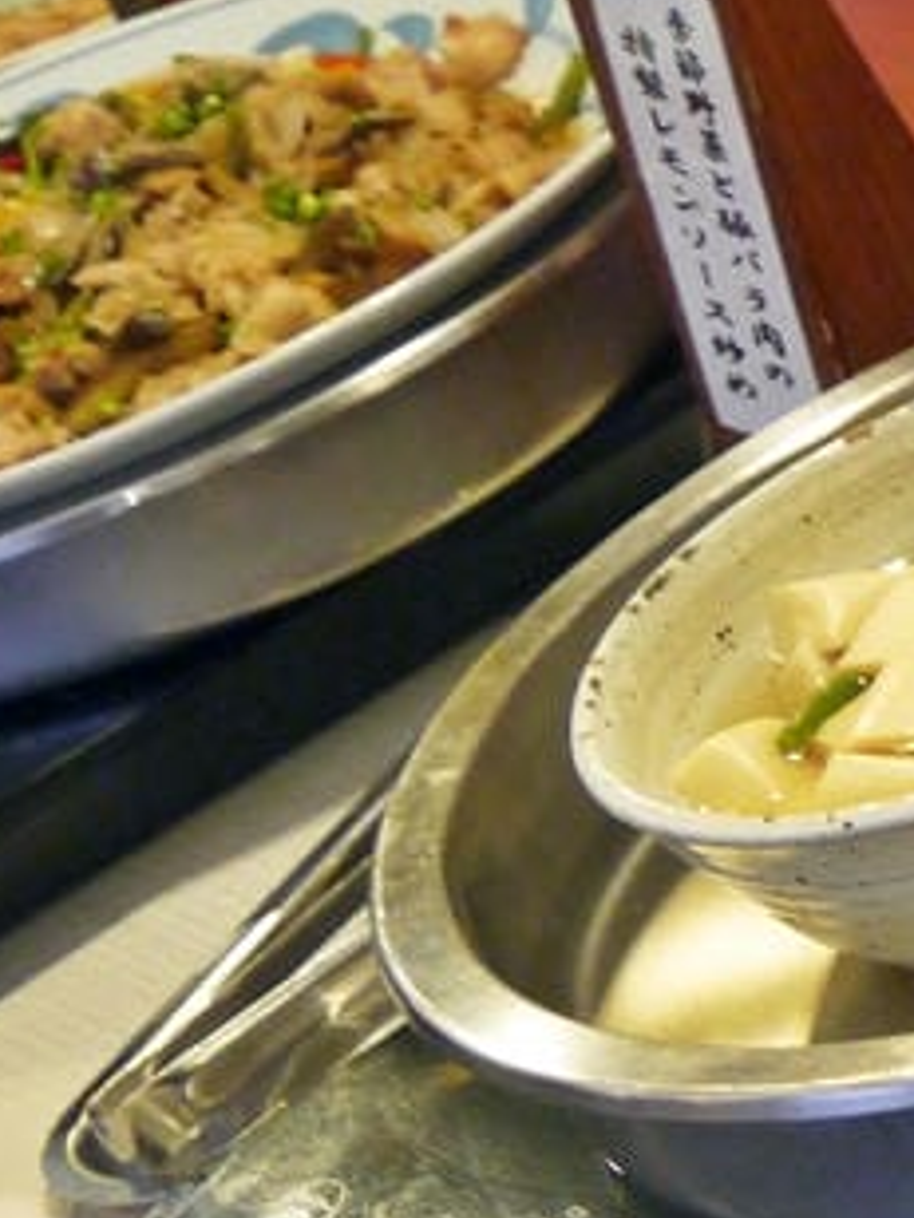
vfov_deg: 18.0
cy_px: 419
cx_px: 2220
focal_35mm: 109
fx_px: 3837
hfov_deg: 11.3
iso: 640
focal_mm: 14
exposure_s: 1/125
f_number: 3.5
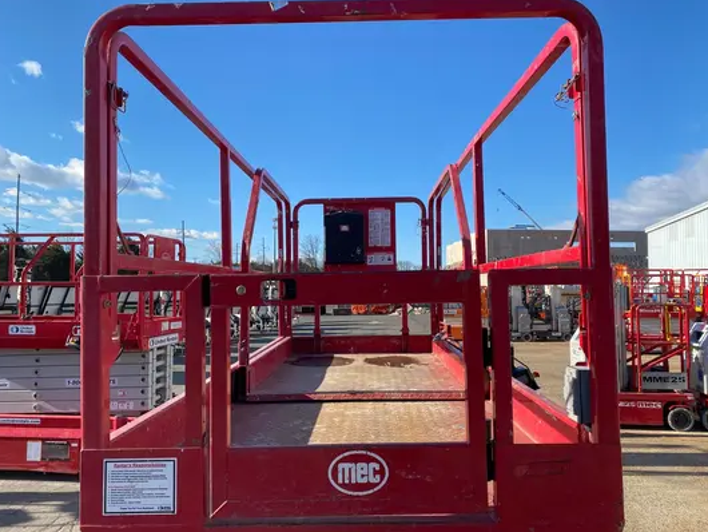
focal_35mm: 27
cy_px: 269
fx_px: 552
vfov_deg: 51.4
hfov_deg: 65.3
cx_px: 357
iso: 32
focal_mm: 4.25
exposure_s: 1/1898
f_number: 1.8
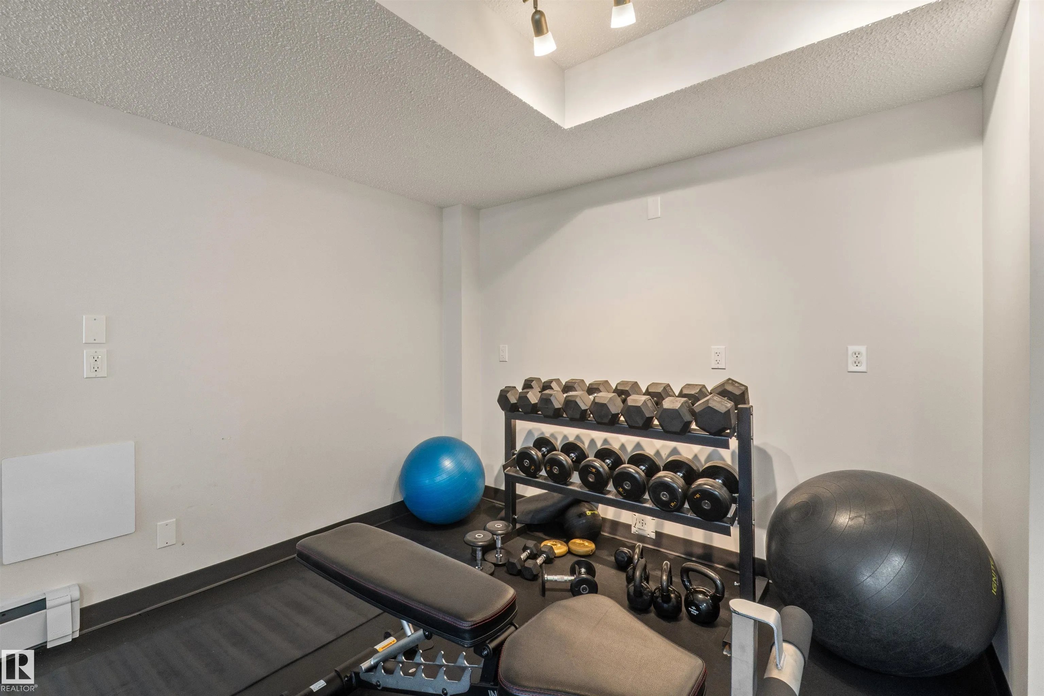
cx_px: 522
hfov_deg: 100.4
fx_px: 435
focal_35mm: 15
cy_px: 348
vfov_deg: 77.3
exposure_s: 1
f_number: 11
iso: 400
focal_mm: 10
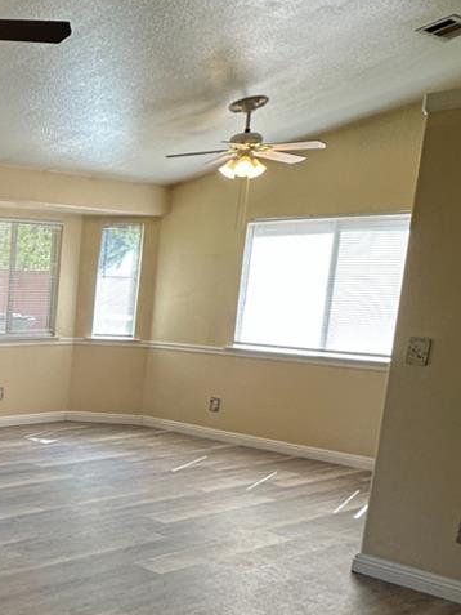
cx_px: -194
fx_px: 781
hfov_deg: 26.0
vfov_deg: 42.3
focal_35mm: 44
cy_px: 416
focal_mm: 2.22
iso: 64
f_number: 2.2
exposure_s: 1/99
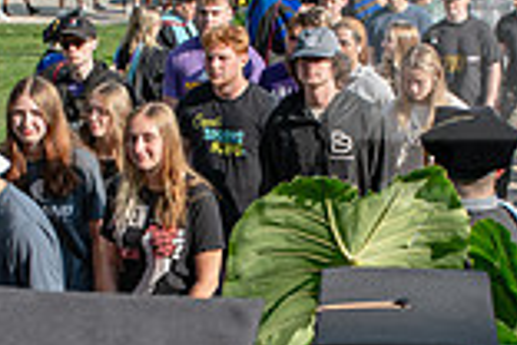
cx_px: 229
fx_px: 1278
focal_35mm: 89
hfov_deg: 22.9
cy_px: 264
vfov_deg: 15.3
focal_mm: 24
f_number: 5
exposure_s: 1/250
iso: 100
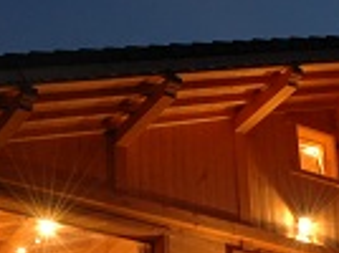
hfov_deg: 15.0
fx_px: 1287
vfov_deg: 11.0
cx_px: 218
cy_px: 293
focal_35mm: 132
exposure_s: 5
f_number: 16
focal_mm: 27
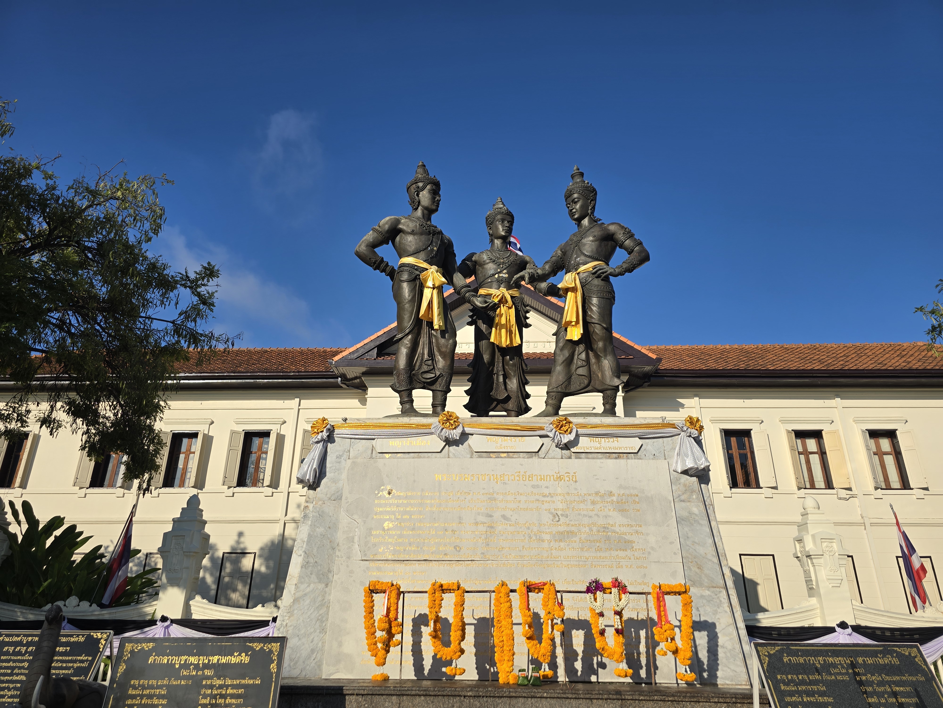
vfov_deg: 58.9
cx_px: 472
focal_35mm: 23
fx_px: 627
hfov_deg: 73.9
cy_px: 354
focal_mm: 6.3
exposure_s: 1/1248
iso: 12
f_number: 1.7
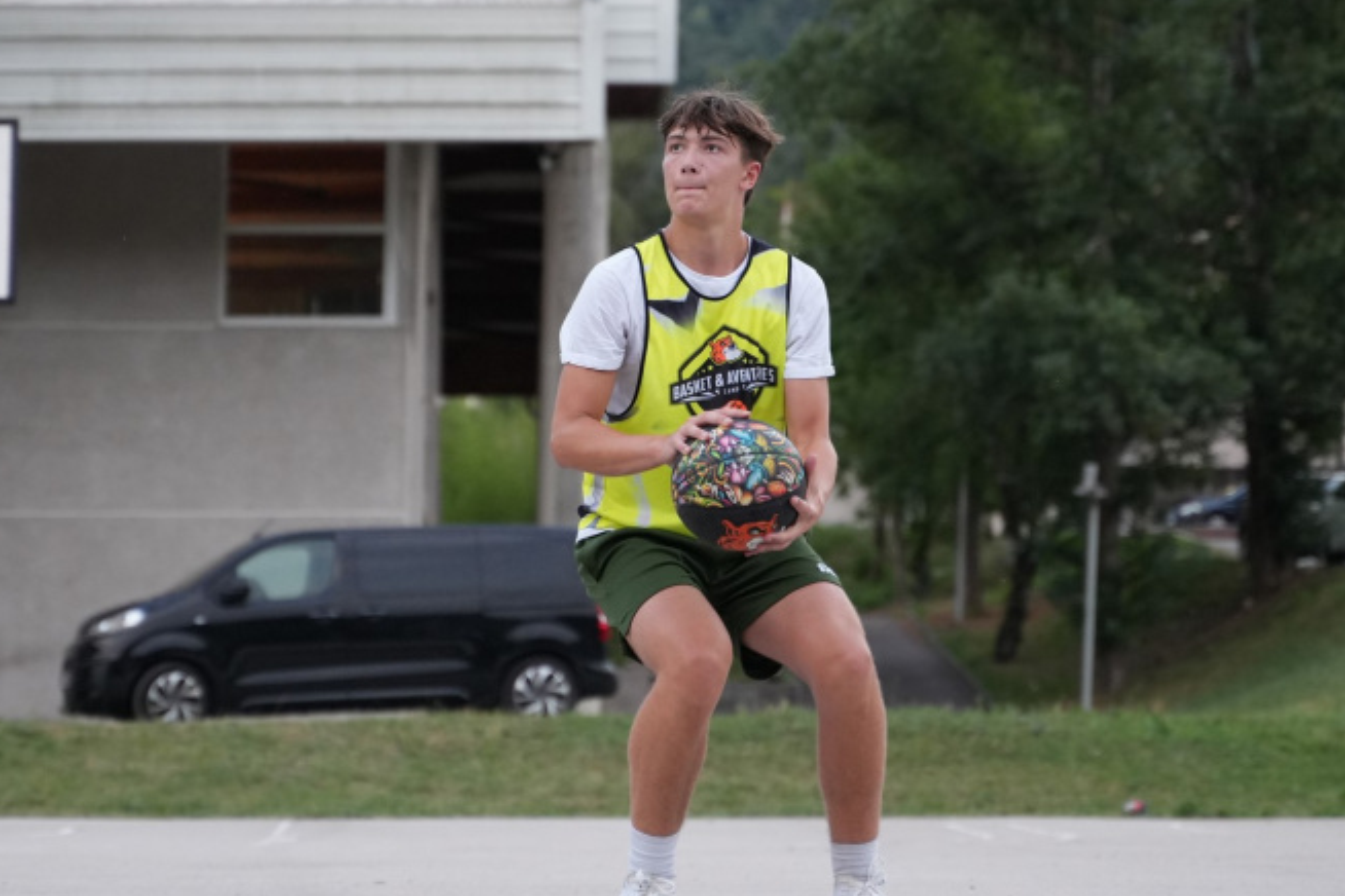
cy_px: 361
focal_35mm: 138
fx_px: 5141
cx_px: 627
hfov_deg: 14.9
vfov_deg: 10.0
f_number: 2.8
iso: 1600
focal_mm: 75
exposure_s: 1/640
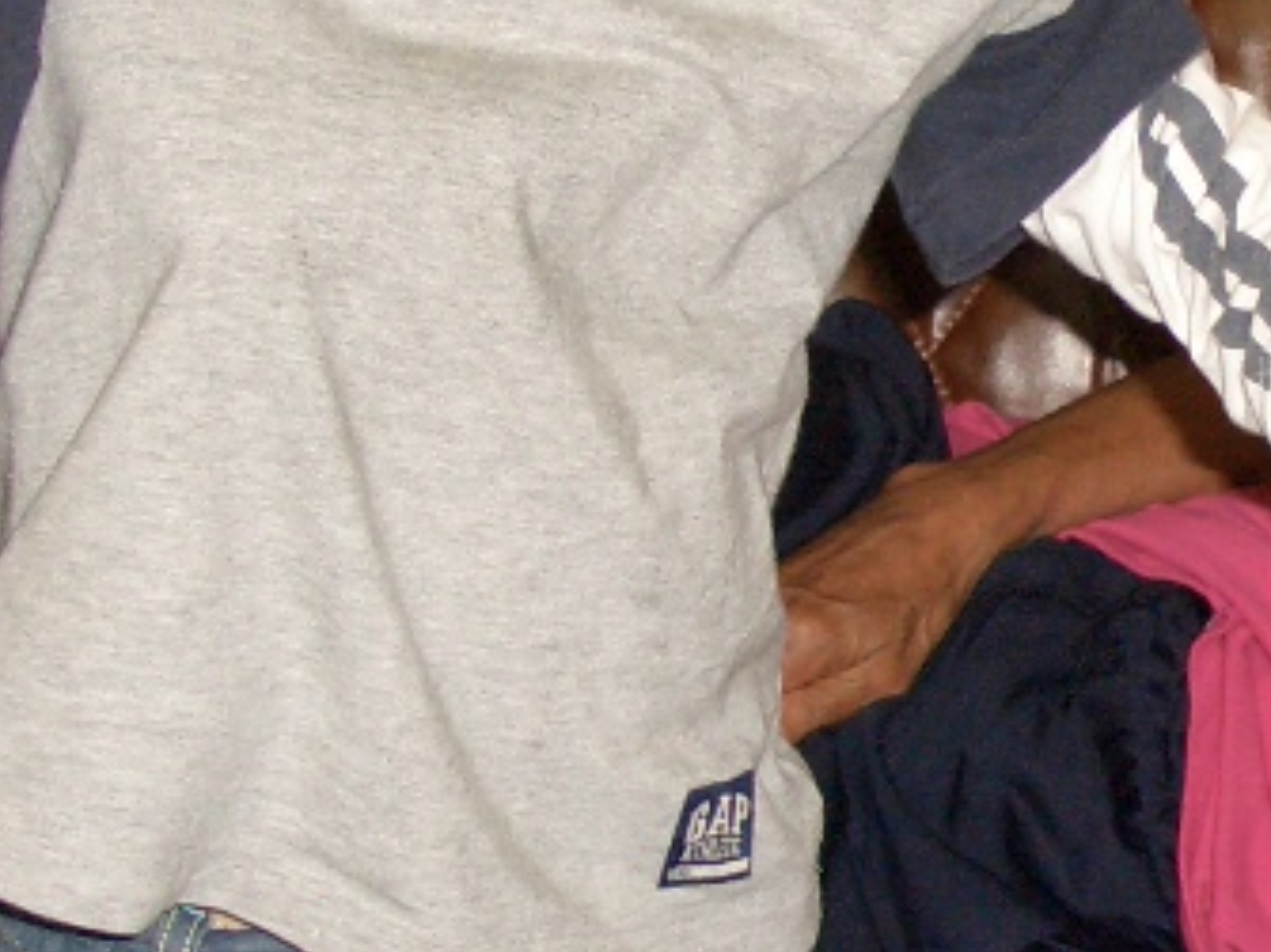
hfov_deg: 15.5
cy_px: 406
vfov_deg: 11.8
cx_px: 1115
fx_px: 4625
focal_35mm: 126
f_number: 2.8
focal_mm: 7.1
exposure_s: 1/60
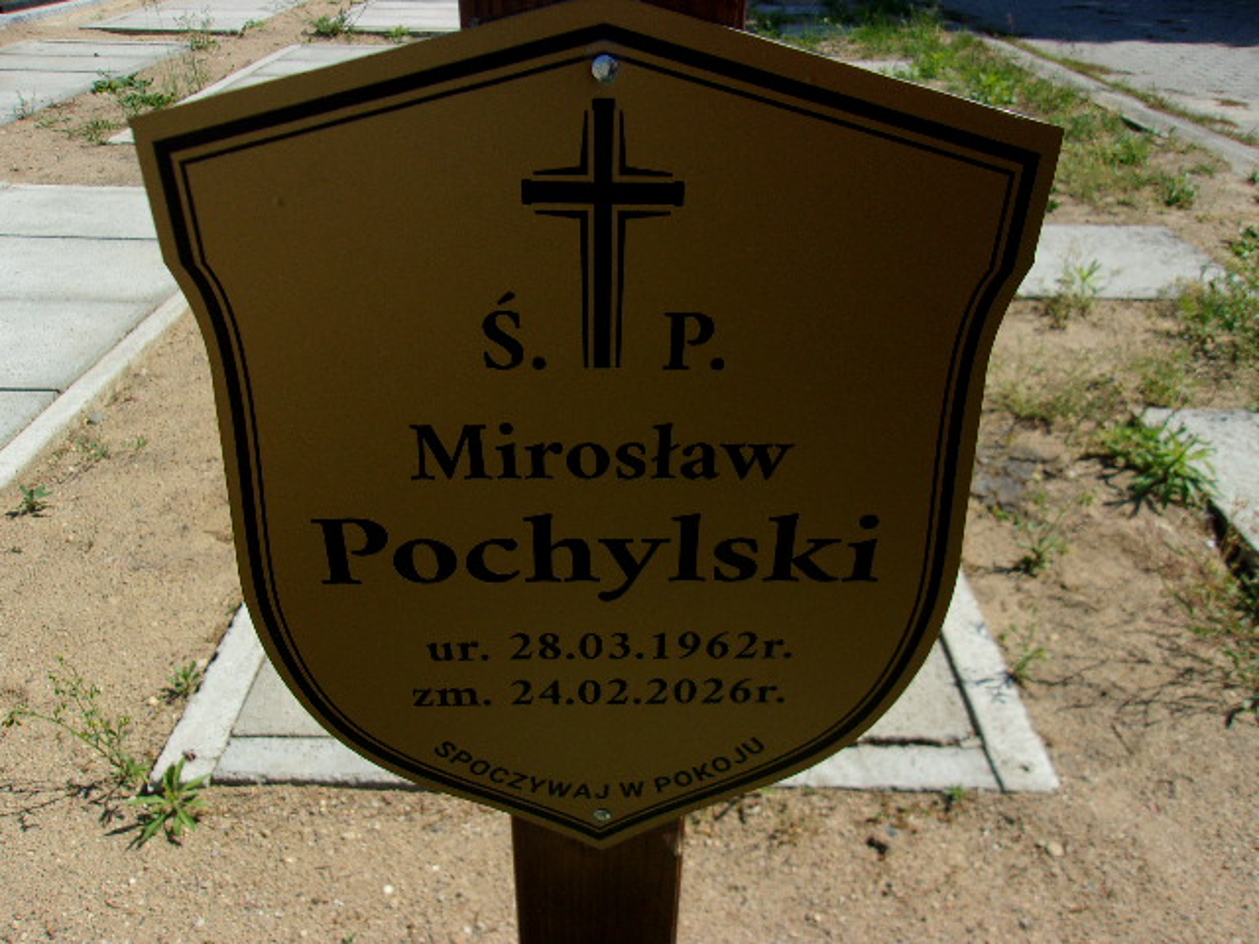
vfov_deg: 51.4
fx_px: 982
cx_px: 630
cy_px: 472
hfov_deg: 65.3
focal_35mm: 27
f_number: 10.4
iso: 80
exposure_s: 1/140
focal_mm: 4.9
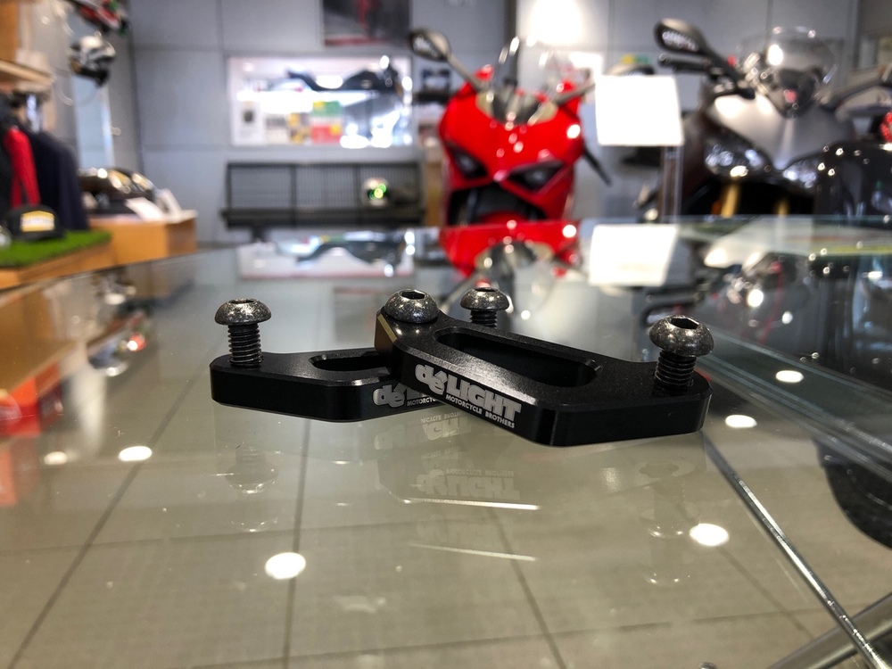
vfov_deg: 49.7
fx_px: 722
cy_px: 334
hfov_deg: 63.4
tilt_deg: -11.8
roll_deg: +0.7
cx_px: 446
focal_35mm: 28
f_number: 1.8
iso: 32
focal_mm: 3.99
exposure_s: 1/30
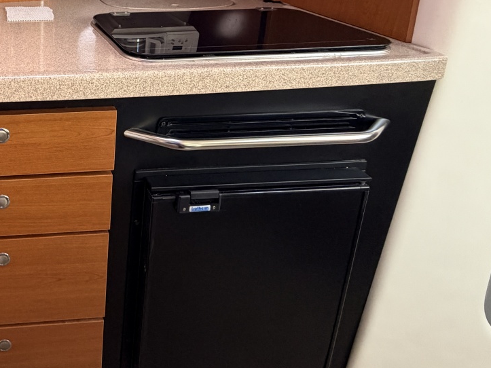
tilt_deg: -16.5
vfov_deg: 41.1
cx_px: 19
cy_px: 22
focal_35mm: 31
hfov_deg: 49.5
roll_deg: +1.3
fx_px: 440
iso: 320
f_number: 2.2
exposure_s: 1/121
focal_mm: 2.22
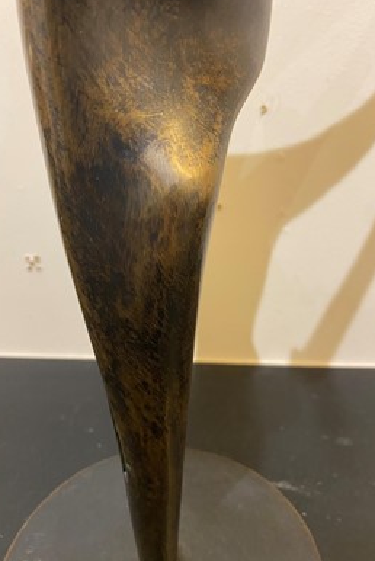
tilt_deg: -21.2
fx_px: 437
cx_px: 177
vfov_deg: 65.4
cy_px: 275
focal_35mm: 28
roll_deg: +1.4
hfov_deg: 46.5
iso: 320
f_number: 1.8
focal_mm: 4.25
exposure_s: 1/50
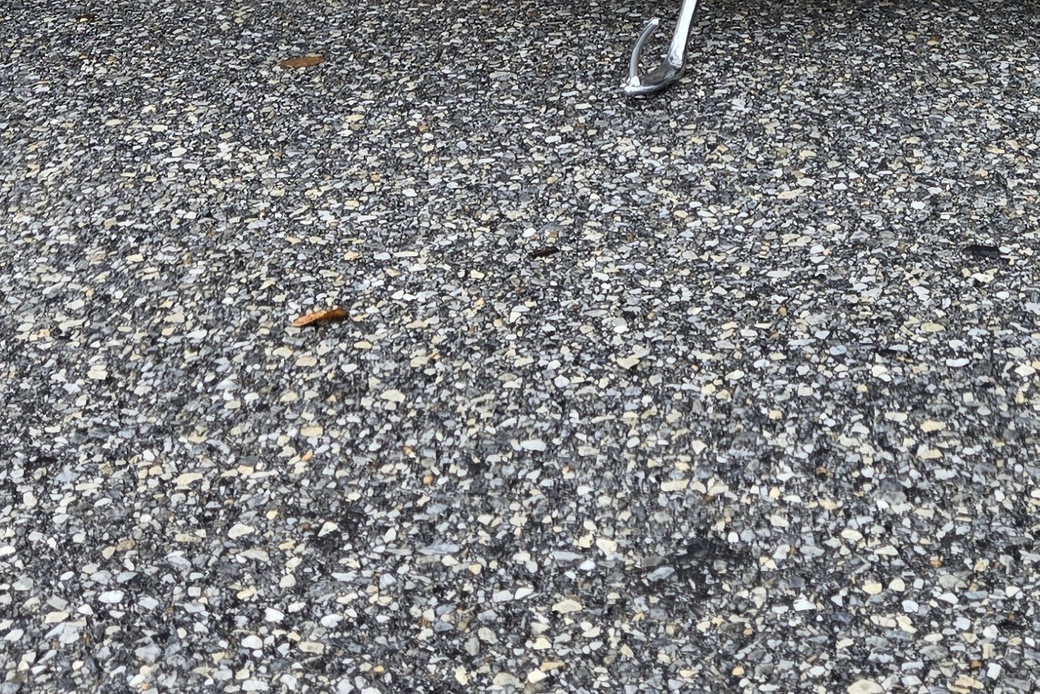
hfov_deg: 27.9
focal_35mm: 72
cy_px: -409
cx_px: 671
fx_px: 2080
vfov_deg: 16.8
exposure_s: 1/470
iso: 25
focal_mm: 5.4
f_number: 1.8
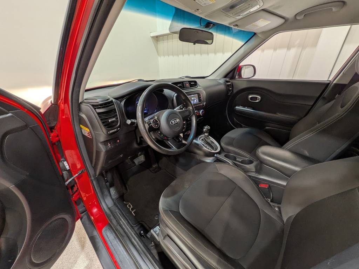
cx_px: 180
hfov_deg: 102.1
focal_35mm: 14
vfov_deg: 85.7
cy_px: 134
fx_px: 145
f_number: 2.2
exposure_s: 1/40
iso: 53
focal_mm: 1.83
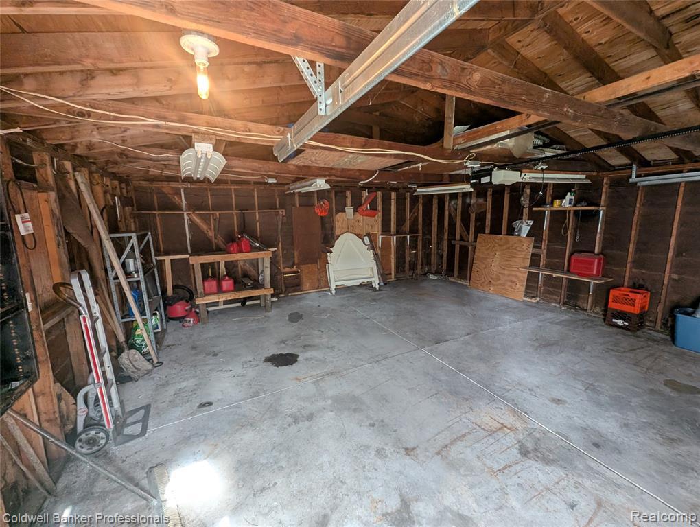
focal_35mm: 13
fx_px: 263
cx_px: 350
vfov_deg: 90.1
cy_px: 264
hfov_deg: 106.1
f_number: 2.2
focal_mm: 1.95
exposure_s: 1/30
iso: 147
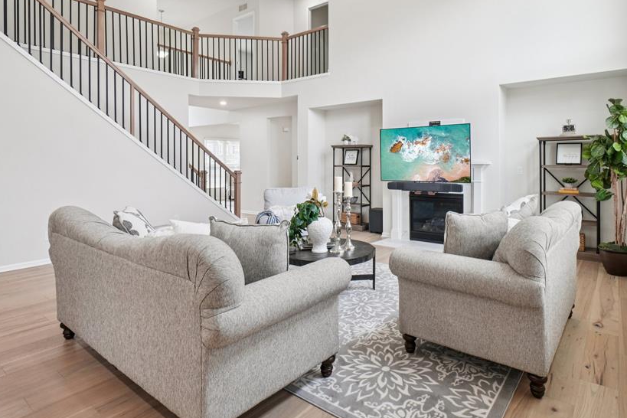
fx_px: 359
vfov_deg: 59.9
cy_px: 168
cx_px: 346
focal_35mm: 21
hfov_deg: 82.0
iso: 400
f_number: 8
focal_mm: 11
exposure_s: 1/30
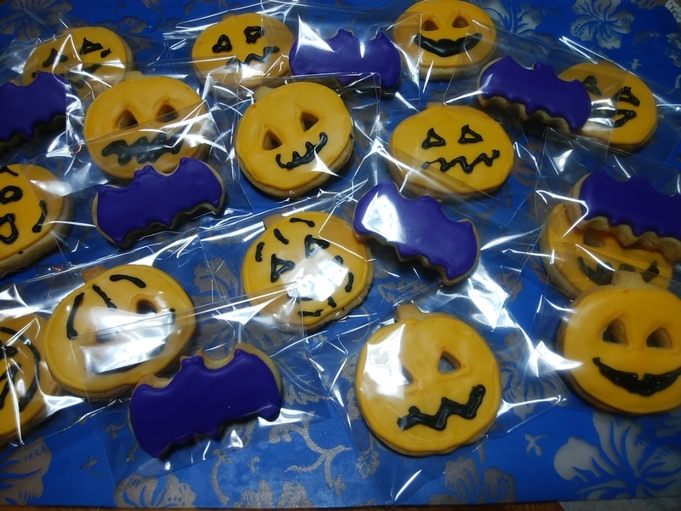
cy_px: 256
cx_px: 340
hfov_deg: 76.4
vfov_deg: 61.1
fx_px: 433
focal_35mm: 22
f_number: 2
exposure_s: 1/25
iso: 40
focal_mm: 3
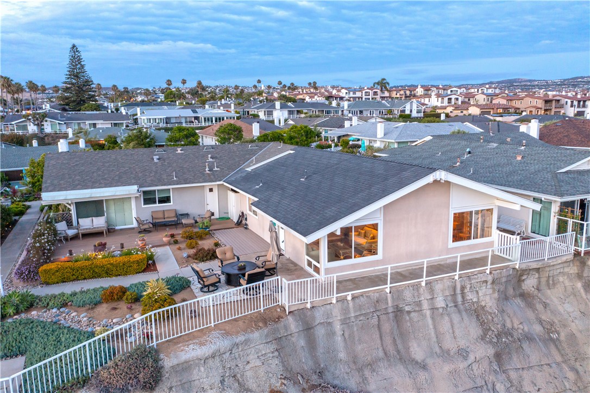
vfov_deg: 46.4
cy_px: 196
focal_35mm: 28
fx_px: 459
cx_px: 295
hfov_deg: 65.5
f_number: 4
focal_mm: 10.26
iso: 400
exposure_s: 1/30
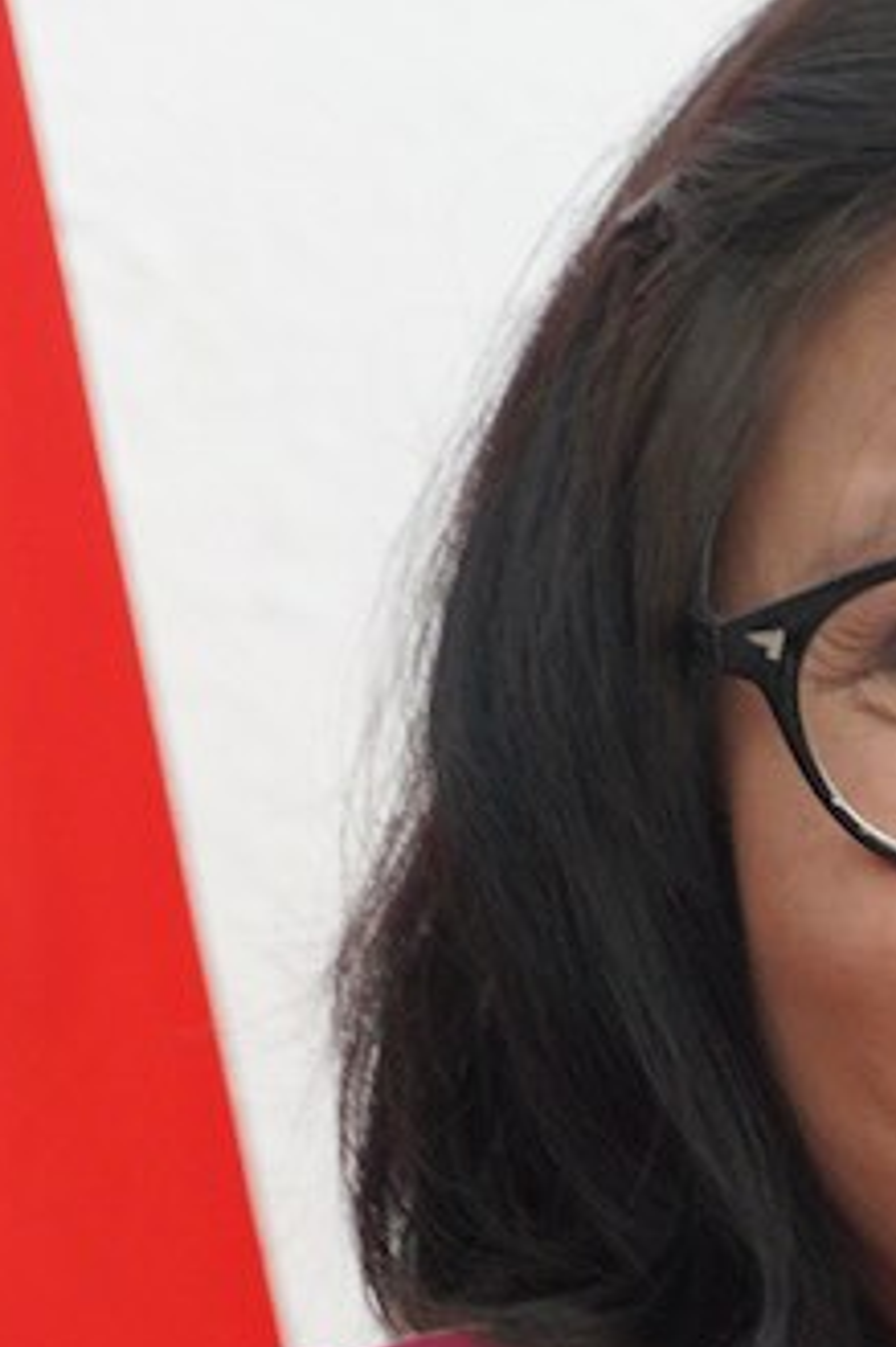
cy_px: 1967
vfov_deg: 4.6
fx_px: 16555
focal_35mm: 443
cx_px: 1088
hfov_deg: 3.1
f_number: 3.2
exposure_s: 1/200
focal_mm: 64
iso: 1250
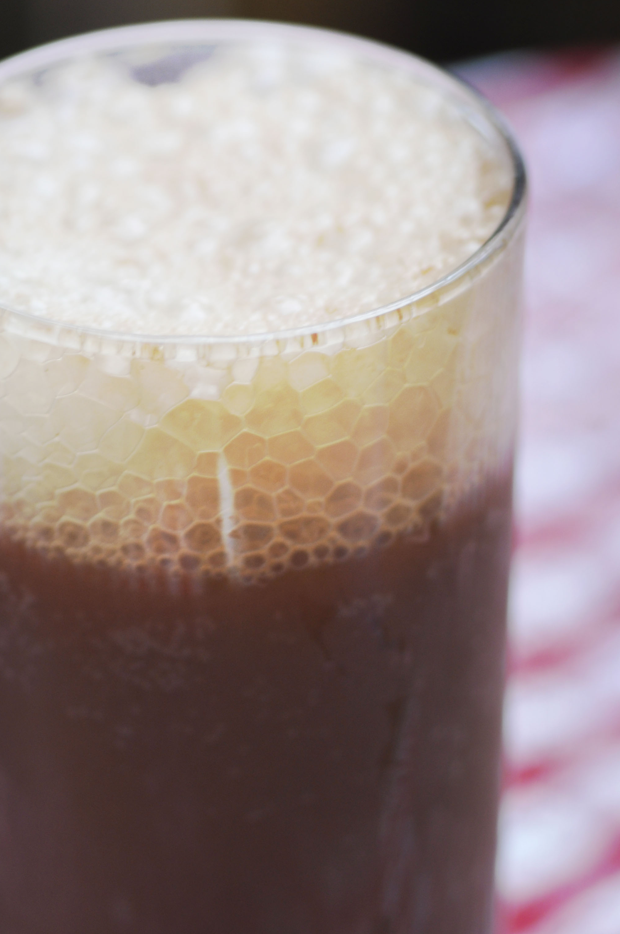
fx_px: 5769
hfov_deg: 6.2
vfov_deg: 9.3
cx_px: 213
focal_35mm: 223
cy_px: 395
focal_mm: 105
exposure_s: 1/40
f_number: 3.3
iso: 200
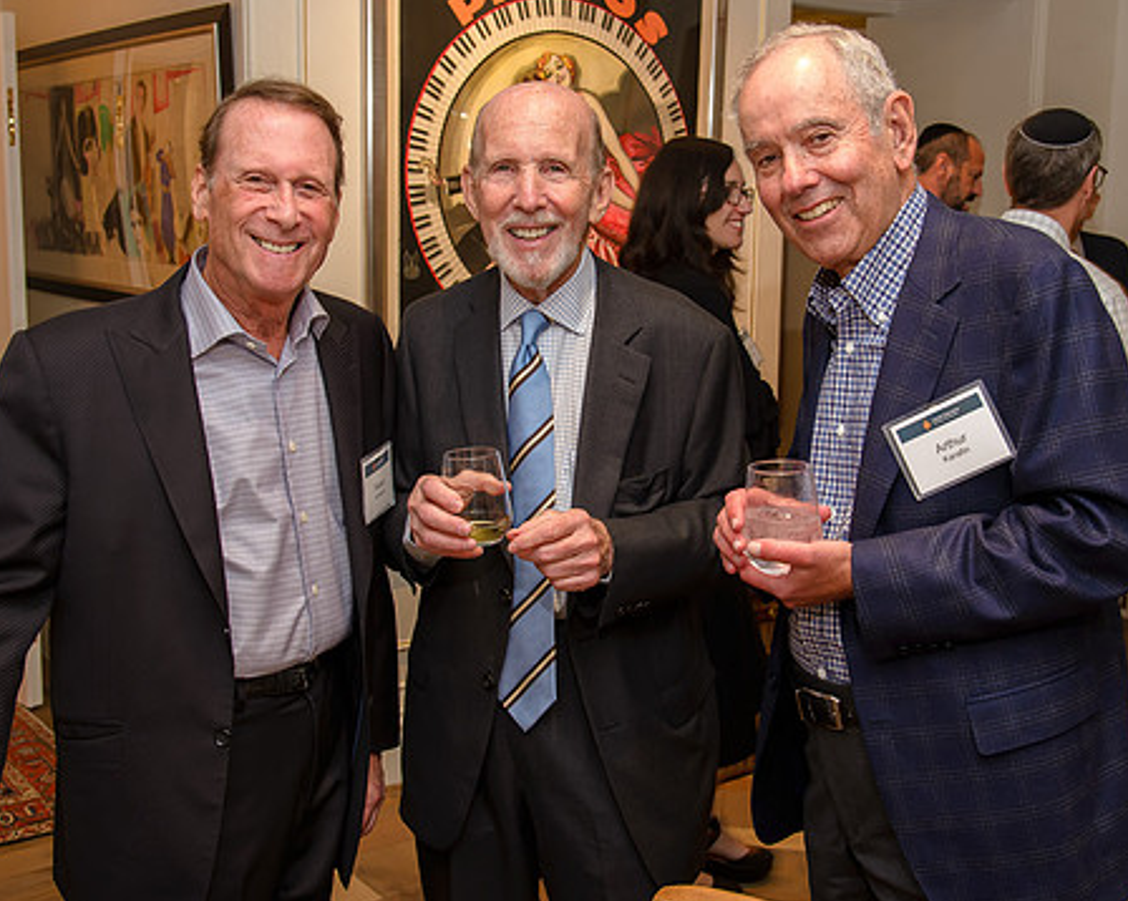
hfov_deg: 42.0
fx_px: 1468
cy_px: 430
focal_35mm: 44
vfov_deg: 34.1
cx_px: 586
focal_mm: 34
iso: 800
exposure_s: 1/30
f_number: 5.6
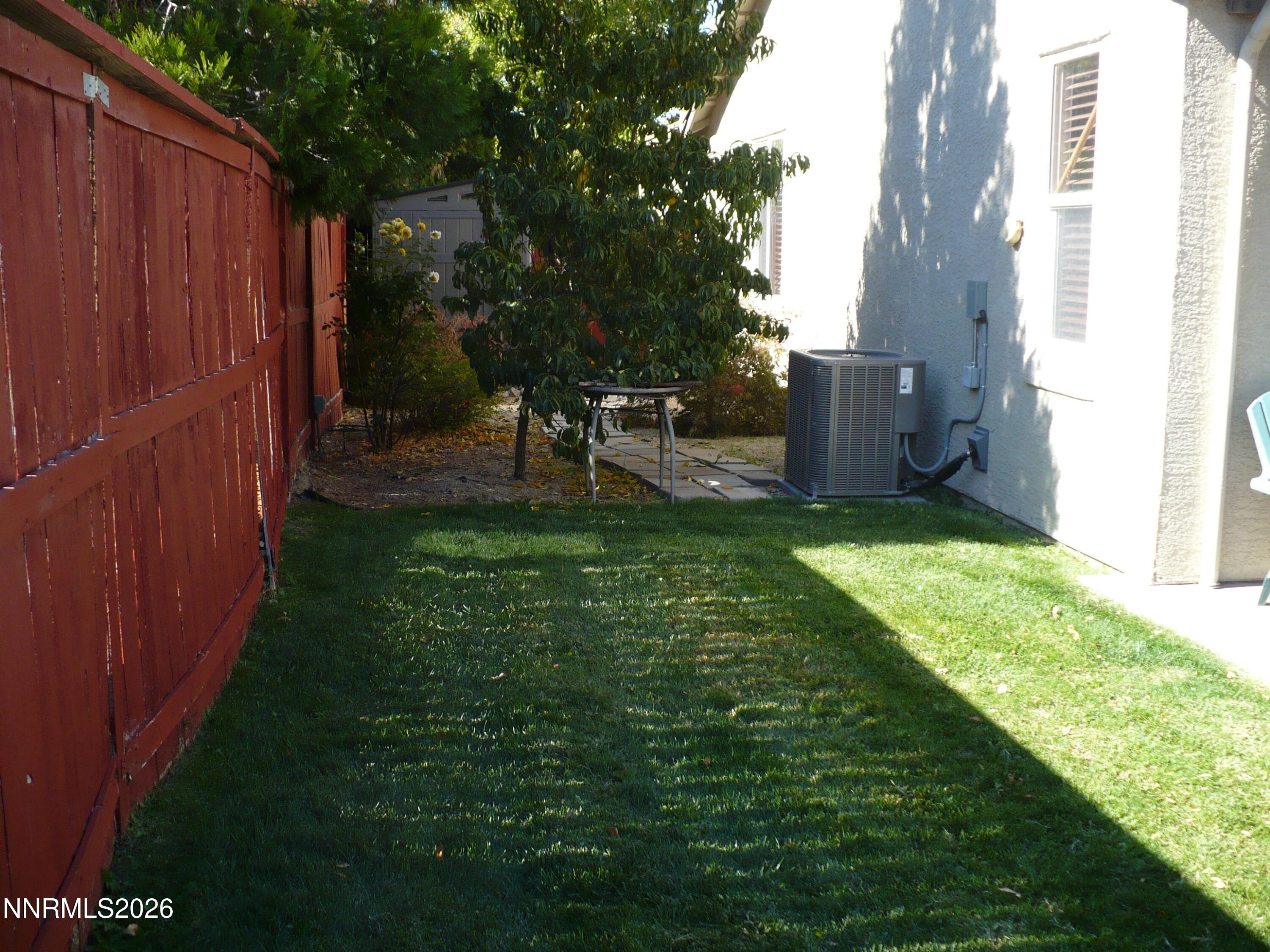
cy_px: 476
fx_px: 1357
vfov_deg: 38.7
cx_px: 635
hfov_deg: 50.1
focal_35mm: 37
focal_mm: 6.1
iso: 100
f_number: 2.8
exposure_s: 1/250
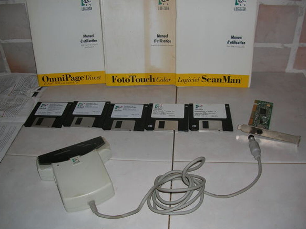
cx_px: 149
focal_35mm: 36
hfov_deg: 51.4
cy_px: 115
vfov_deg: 39.6
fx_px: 318
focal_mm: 5.8
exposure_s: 1/60.1
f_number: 2.8
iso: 50
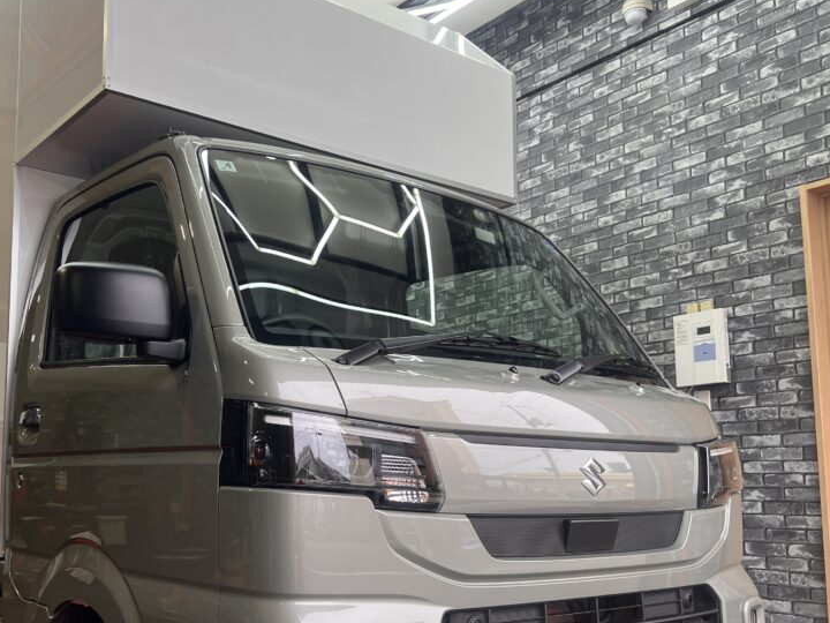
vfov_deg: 38.4
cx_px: 304
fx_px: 887
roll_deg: +0.0
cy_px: 392
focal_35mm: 37
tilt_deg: +6.7
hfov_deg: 49.6
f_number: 1.5
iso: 40
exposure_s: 1/120
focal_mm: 5.7
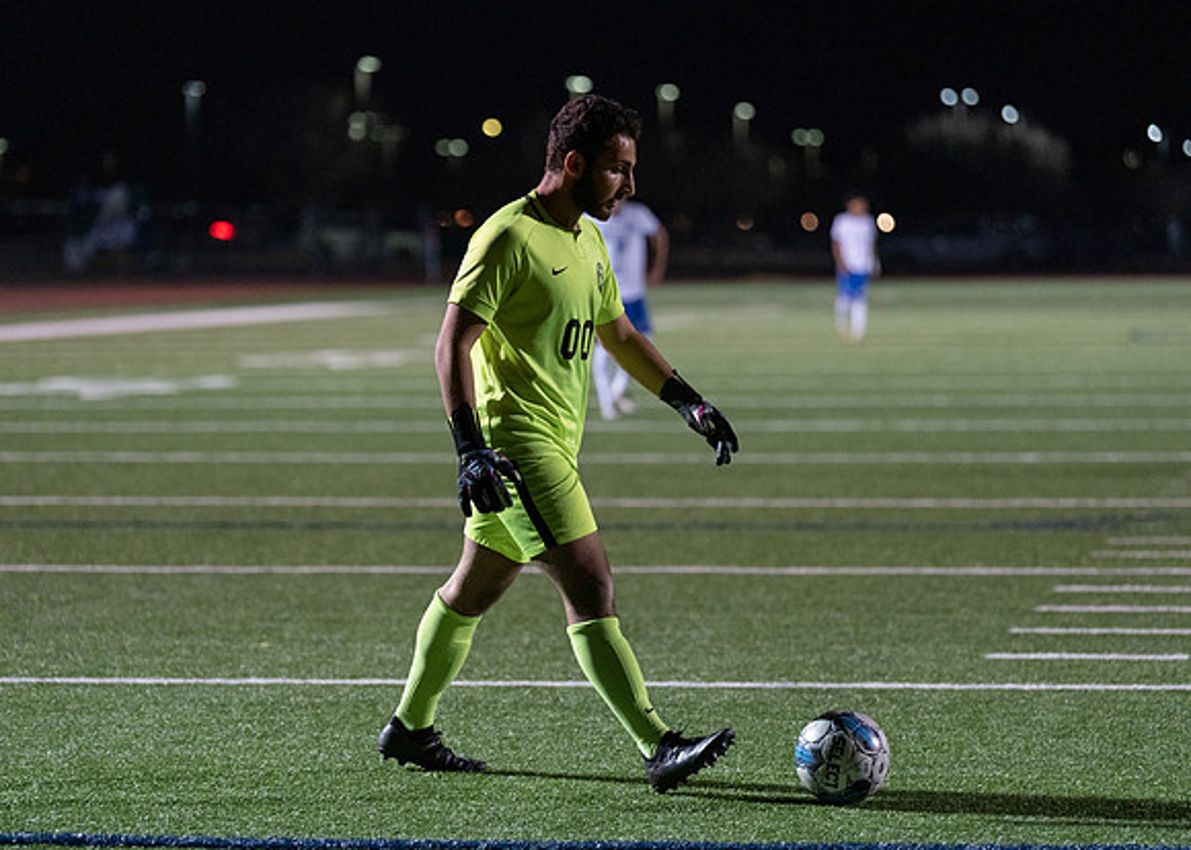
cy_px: 425
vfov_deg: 10.5
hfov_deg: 14.7
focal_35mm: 136
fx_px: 4610
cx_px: 550
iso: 2500
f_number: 2.8
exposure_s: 1/1250
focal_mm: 129
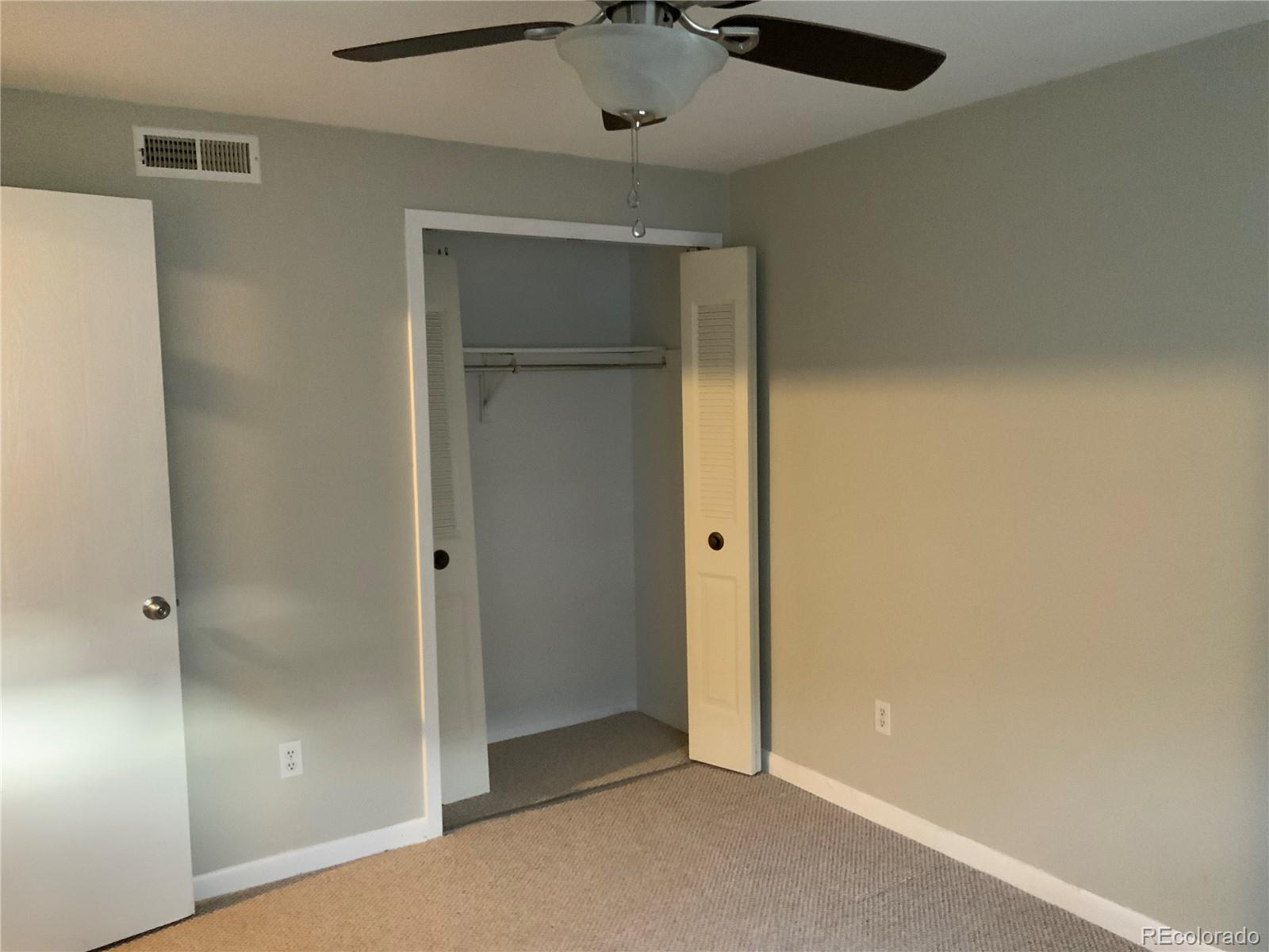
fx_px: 1063
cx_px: 634
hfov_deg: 61.7
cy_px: 476
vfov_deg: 48.2
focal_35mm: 29
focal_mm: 3
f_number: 1.8
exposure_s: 1/30
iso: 320
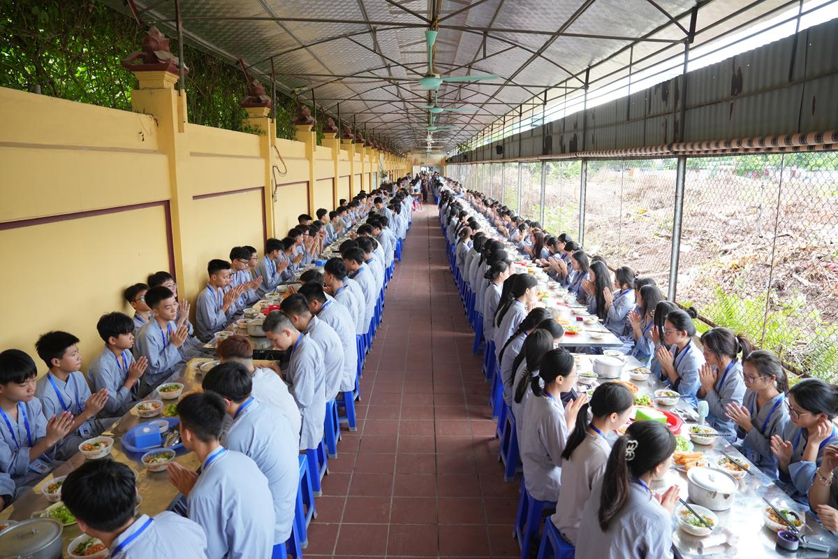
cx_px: 419
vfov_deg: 53.1
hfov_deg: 73.7
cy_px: 280
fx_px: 559
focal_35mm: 24
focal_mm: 24
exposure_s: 1/125
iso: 640
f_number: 3.5
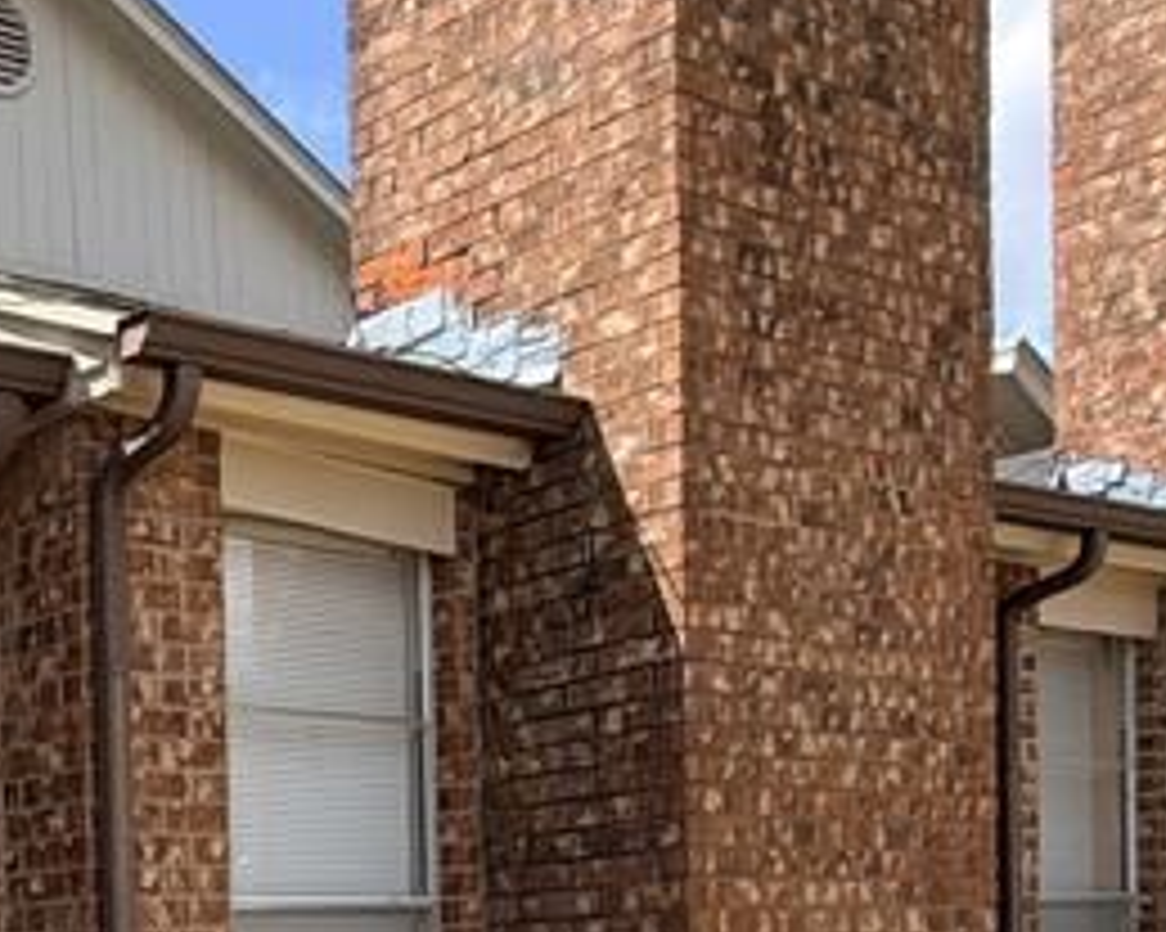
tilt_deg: -2.6
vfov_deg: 25.4
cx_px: -288
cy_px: 1103
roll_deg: +3.4
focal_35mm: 54
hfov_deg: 29.2
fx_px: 1863
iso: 25
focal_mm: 2.22
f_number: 2.2
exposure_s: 1/770
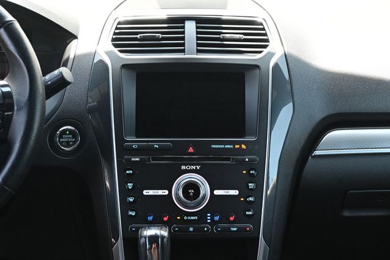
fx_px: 633
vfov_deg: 23.2
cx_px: 195
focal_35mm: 58
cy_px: 130
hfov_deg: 34.2
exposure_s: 1/125
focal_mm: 39
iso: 1400
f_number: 5.6
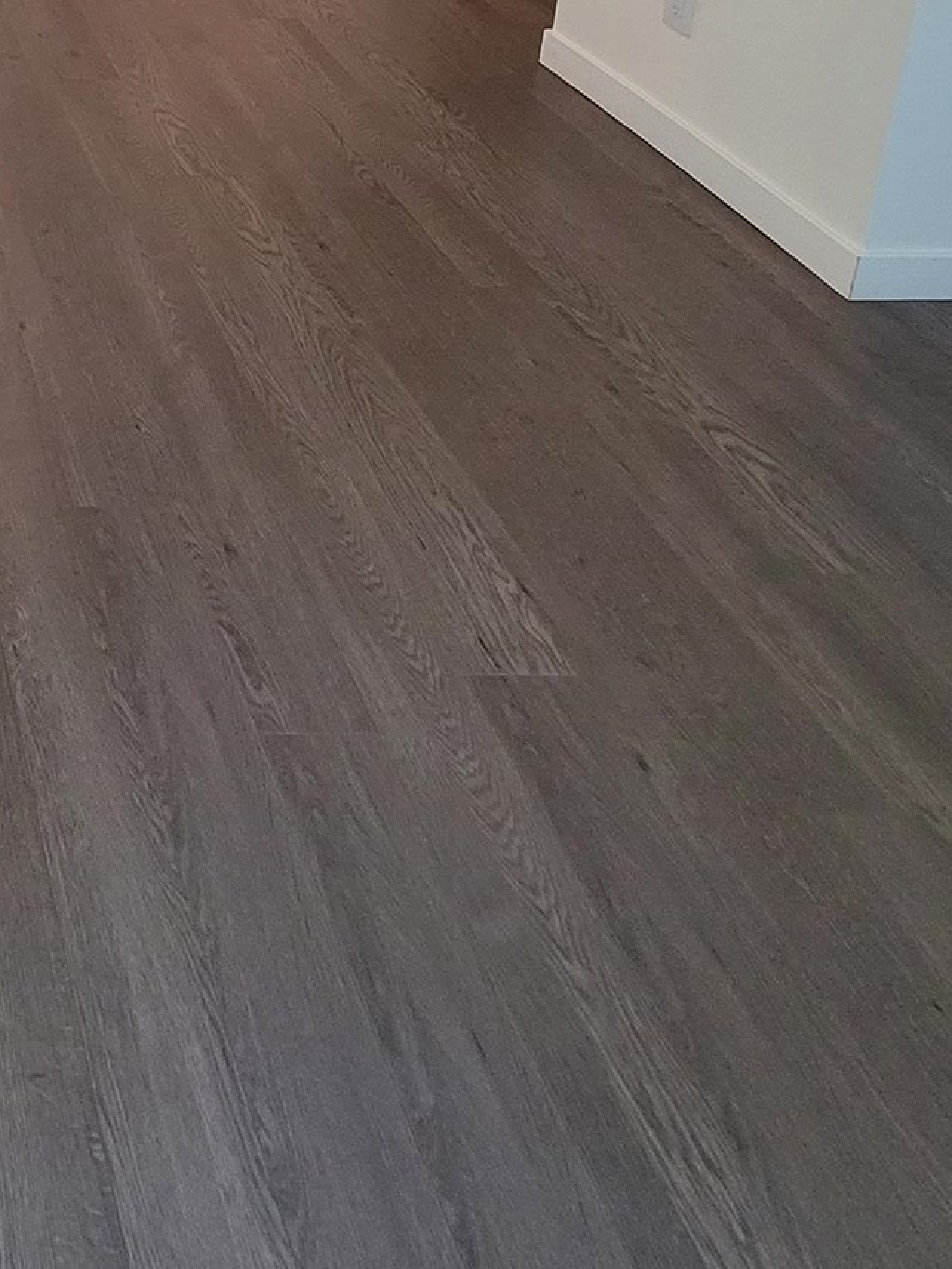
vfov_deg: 40.1
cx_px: -260
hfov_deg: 31.9
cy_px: -196
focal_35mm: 35
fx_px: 1283
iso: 320
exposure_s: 1/60
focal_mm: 2.2
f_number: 2.2
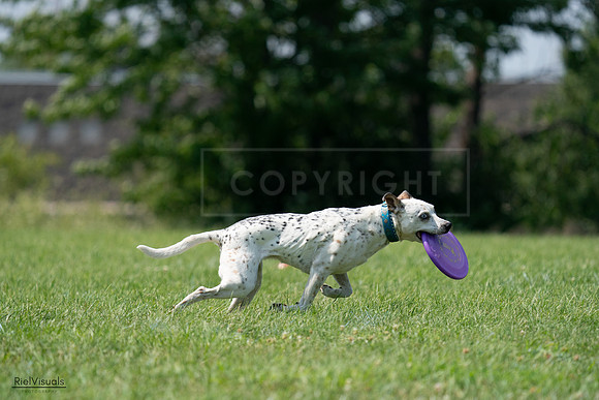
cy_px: 200
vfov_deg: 3.7
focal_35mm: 371
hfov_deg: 5.6
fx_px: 6174
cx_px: 300
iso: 640
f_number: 6.3
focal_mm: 371
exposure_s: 1/4000
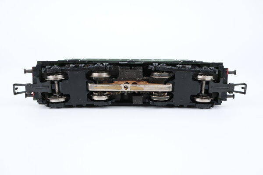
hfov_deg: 43.6
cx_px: 132
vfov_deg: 29.9
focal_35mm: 45
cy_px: 88
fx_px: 329
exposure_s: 1/125
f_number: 7.1
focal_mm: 30
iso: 400
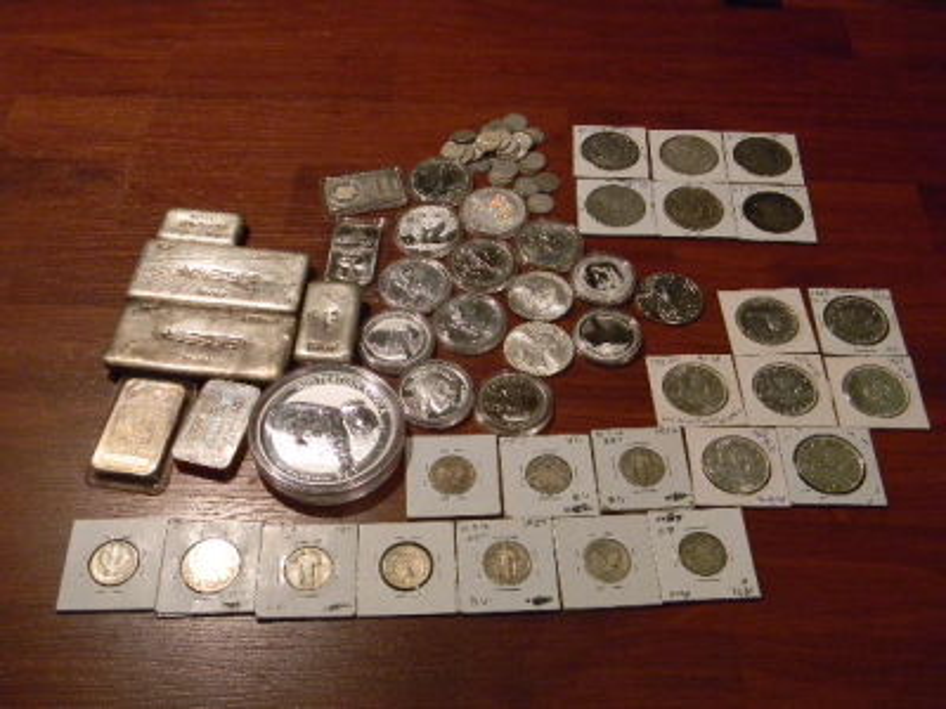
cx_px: 473
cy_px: 354
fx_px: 1120
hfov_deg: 45.8
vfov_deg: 35.1
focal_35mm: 41
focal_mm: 7.3
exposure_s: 1/12.7
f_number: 3.8
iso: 400
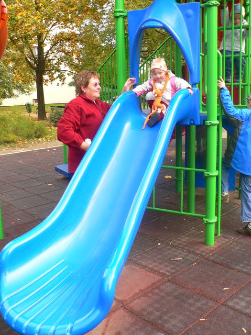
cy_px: 168
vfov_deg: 52.6
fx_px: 338
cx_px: 126
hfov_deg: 40.7
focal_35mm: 35
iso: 100
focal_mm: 6
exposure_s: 1/100
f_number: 3.2
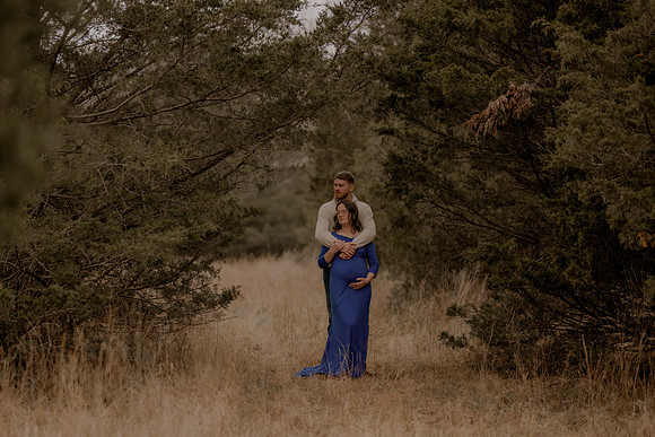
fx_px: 1809
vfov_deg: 13.8
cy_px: 250
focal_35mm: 99
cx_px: 275
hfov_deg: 20.5
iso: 200
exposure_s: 1/1600
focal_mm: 85
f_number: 1.4
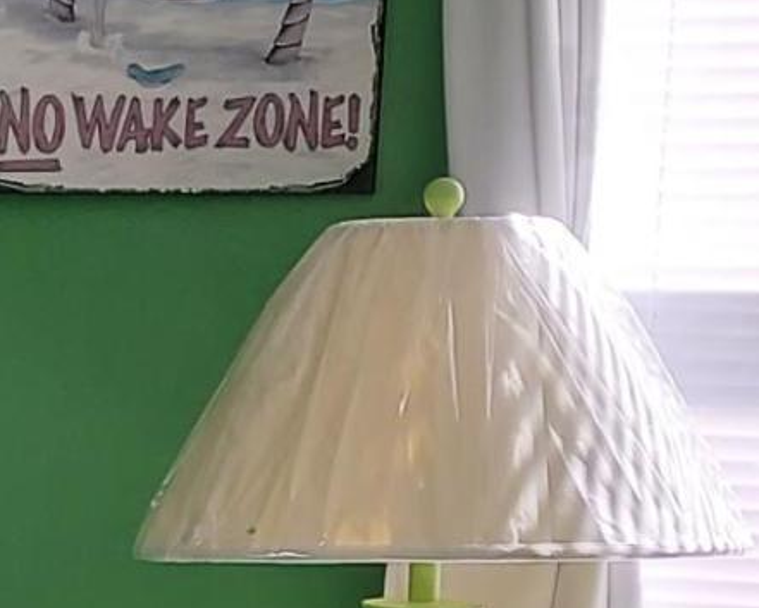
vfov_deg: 9.9
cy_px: 753
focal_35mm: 153
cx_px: -608
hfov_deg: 11.7
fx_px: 3438
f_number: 1.8
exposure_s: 1/60
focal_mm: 4.6
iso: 40
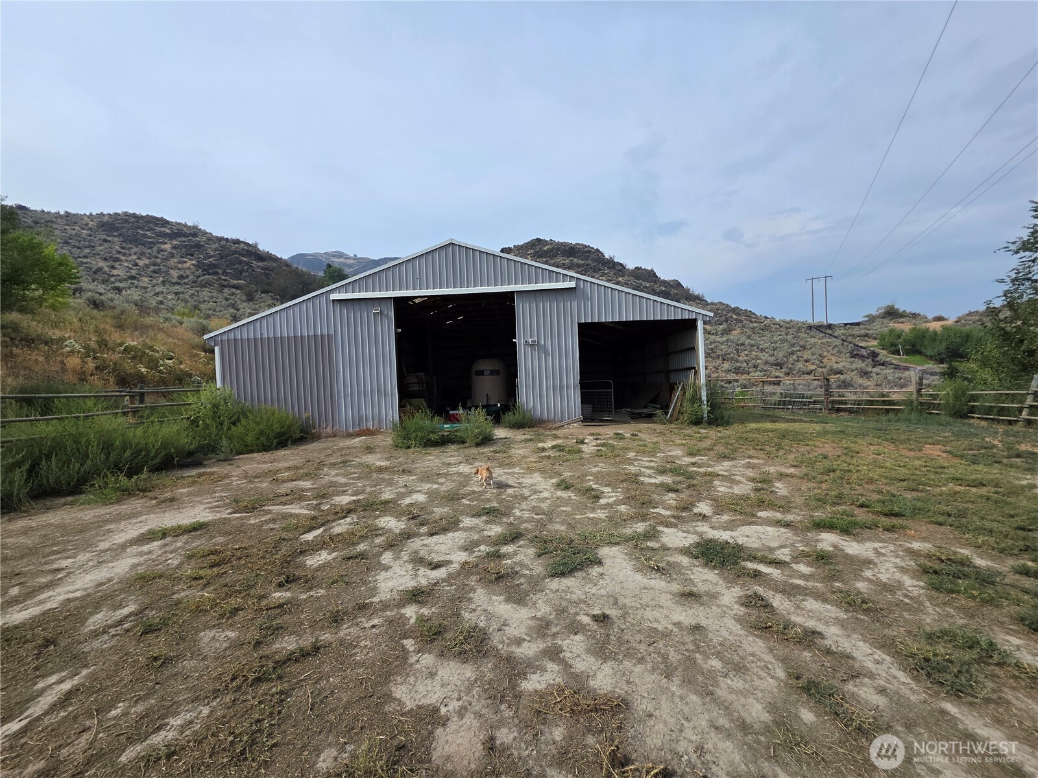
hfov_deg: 106.2
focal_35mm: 13
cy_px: 389
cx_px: 519
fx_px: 390
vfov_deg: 89.9
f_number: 1.9
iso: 40
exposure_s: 1/2969
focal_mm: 2.2
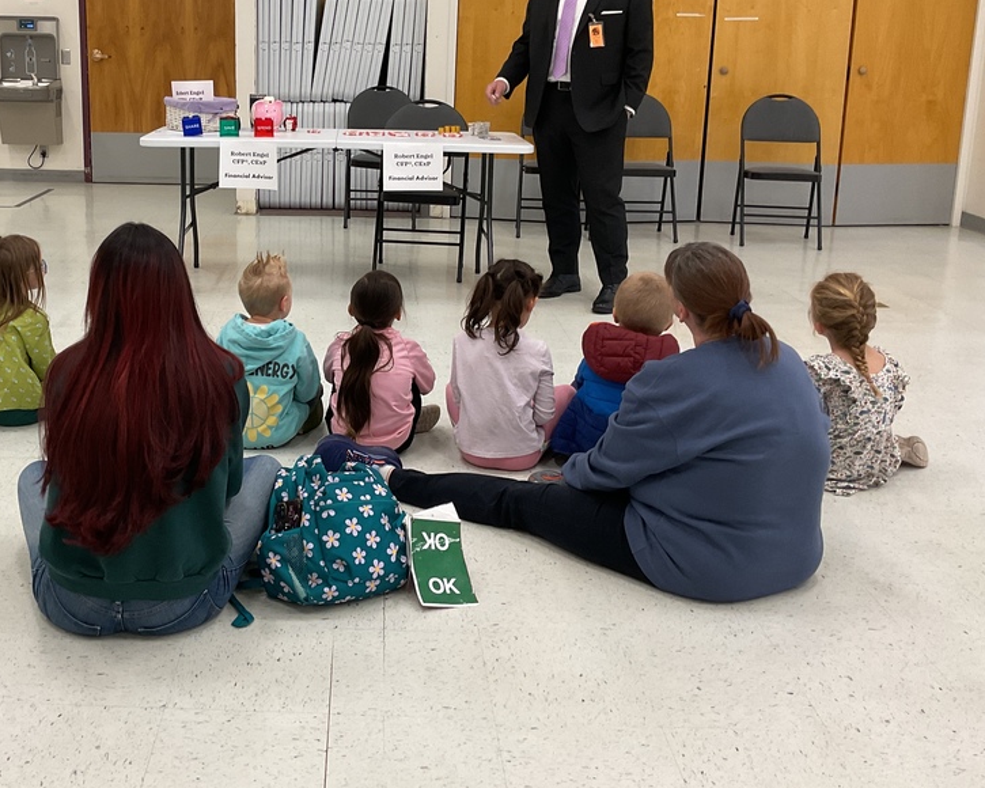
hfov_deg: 45.2
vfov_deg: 37.0
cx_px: 336
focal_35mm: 40
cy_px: 276
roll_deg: -1.7
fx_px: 1166
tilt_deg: -12.4
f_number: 1.8
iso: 64
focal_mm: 3
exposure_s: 1/60
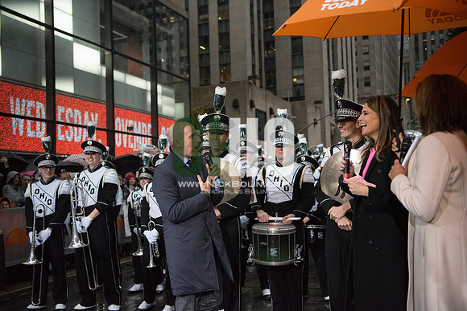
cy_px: 156
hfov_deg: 46.4
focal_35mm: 42
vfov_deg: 31.9
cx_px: 234
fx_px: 545
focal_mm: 42
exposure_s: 1/4000
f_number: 2.8
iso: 10000
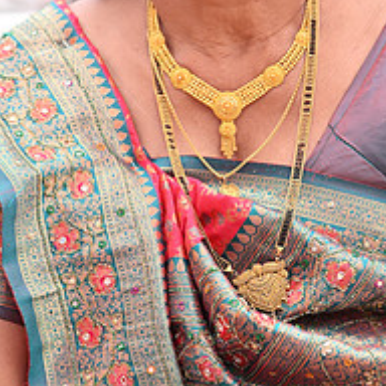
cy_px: 191
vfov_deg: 5.1
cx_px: 254
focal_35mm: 346
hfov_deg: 5.1
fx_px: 4365
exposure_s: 1/500
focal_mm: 135
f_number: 2.2
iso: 80
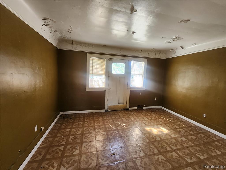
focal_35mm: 13
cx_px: 113
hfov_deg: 106.2
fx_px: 85
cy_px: 85
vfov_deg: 89.9
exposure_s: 1/60
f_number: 2.2
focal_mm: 2.2
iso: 250
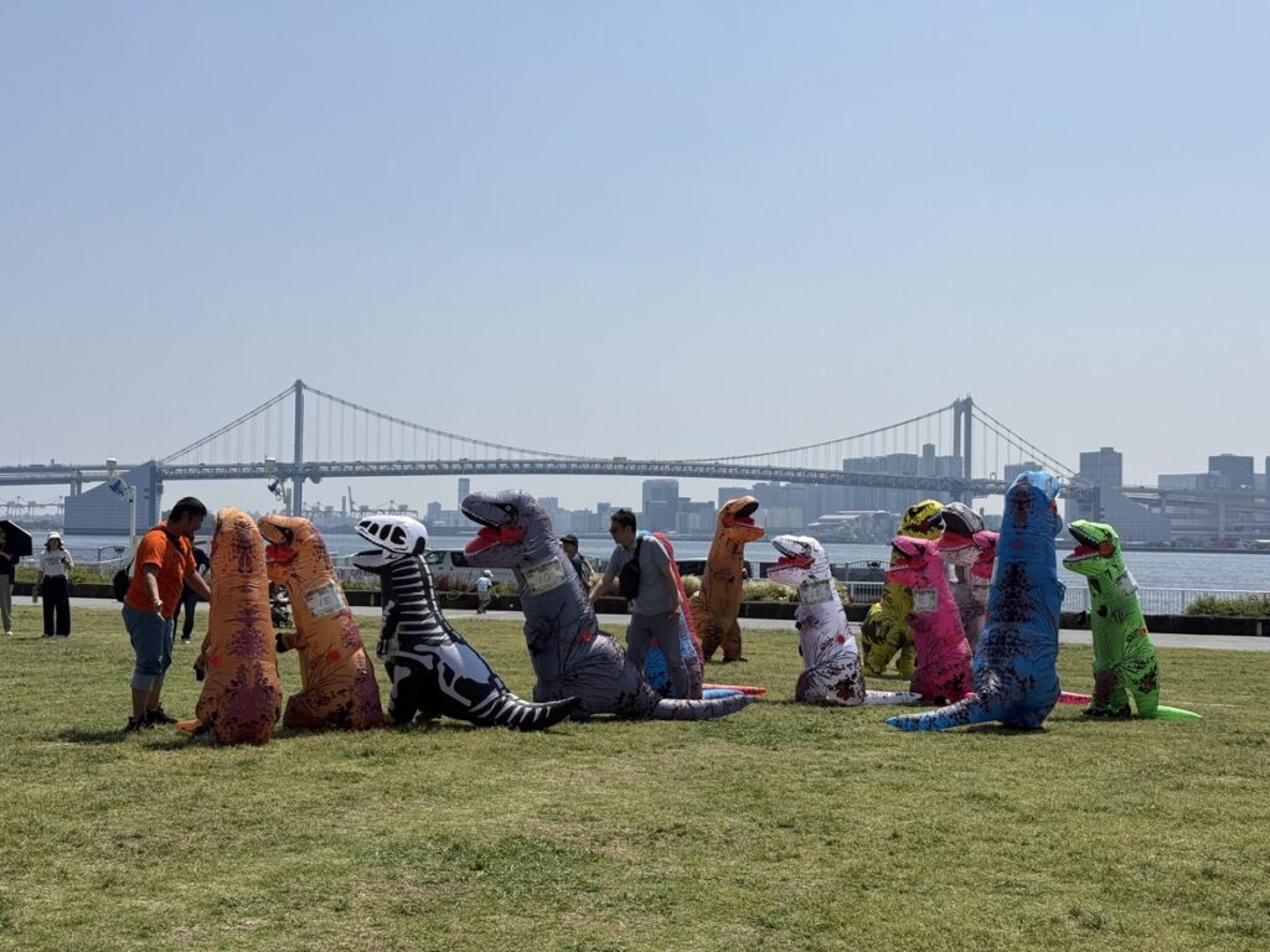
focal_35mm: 48
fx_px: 1761
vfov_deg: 30.3
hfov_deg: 39.7
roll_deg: -1.1
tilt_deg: +2.6
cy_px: 476
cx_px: 635
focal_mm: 6.76
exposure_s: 1/11364
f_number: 1.78
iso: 64
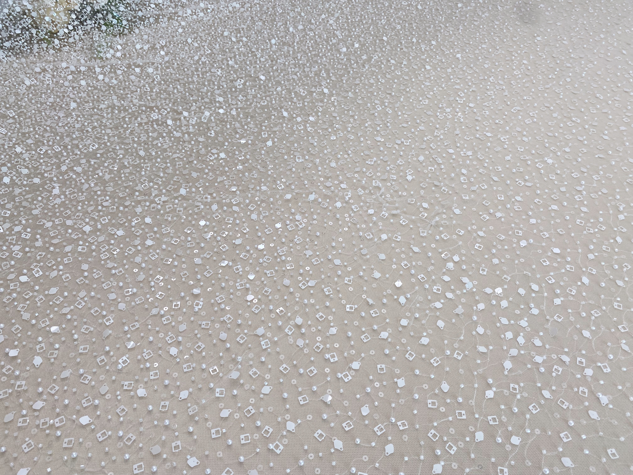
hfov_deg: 67.3
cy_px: 238
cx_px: 316
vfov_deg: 53.1
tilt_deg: -49.6
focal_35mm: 26
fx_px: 475
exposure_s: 1/280
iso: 32
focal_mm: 4.25
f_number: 1.8
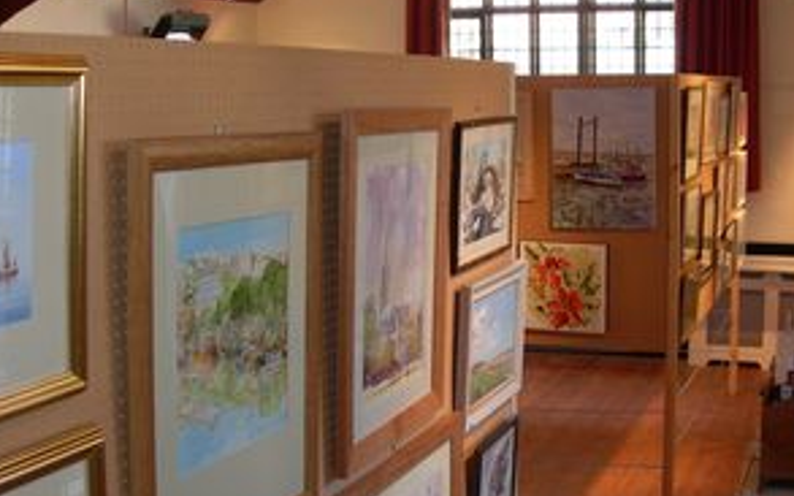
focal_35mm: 55
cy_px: 239
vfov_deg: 23.5
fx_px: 1190
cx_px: 474
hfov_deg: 36.8
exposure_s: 1/27.2
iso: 50
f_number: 2.8
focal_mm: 7.8
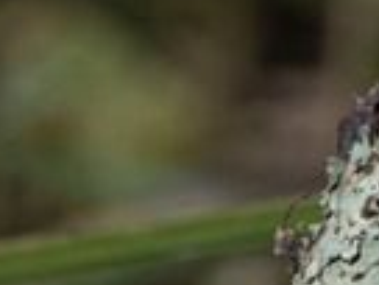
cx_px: 290
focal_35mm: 509
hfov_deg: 3.9
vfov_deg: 2.9
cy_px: 576
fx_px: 5573
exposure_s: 1/250
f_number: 14
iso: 500
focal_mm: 100
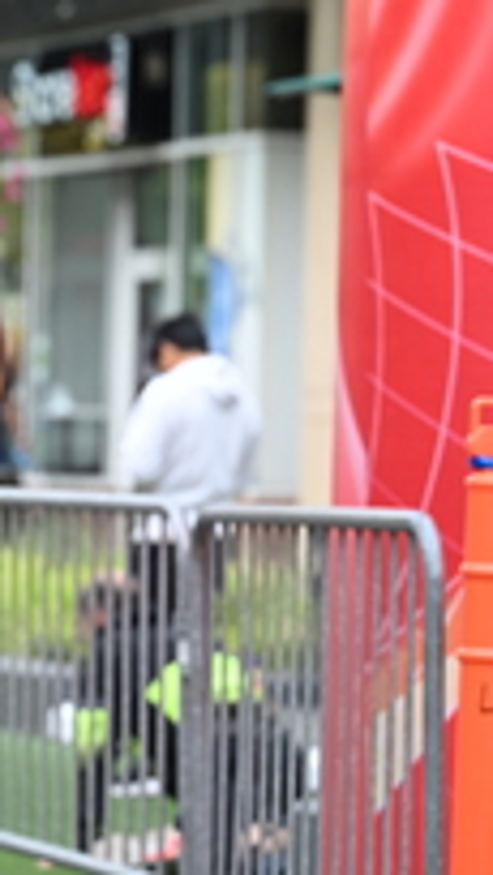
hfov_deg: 5.0
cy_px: 146
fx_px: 5638
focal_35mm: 243
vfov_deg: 8.8
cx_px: -58
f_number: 2.8
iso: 1000
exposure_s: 1/1600
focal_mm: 86
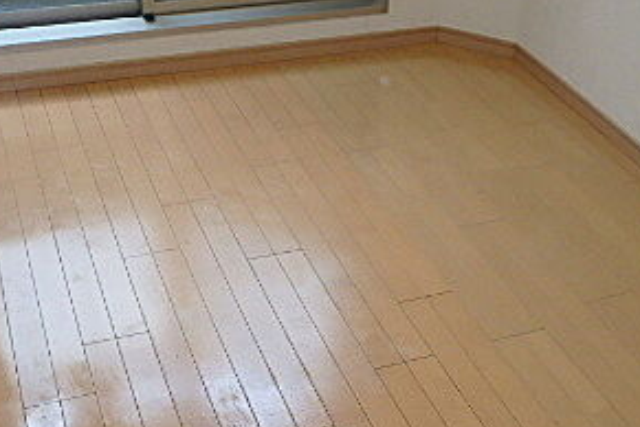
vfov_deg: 26.9
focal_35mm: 48
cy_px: 401
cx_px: 354
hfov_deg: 41.1
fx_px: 853
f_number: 3.5
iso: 200
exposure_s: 1/30
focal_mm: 3.7
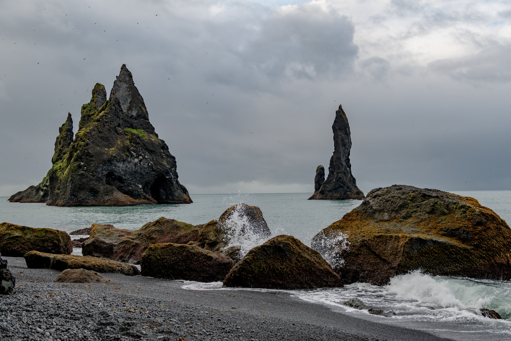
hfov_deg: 50.7
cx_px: 256
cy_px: 170
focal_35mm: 38
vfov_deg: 35.1
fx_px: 539
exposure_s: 1/250
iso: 64
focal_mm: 38
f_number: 5.6
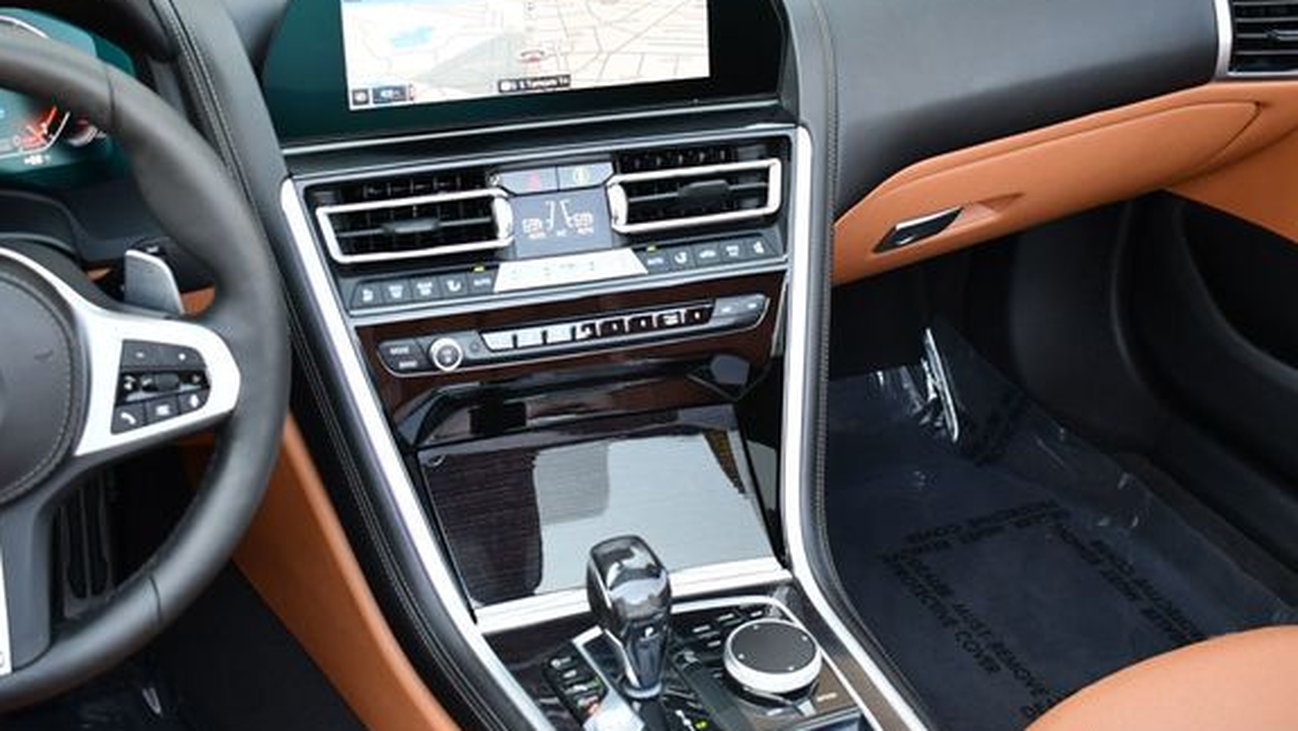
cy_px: 359
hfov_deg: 37.2
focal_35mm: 56
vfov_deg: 21.5
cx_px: 612
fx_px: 1928
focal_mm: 24
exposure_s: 1/250
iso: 800
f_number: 3.8
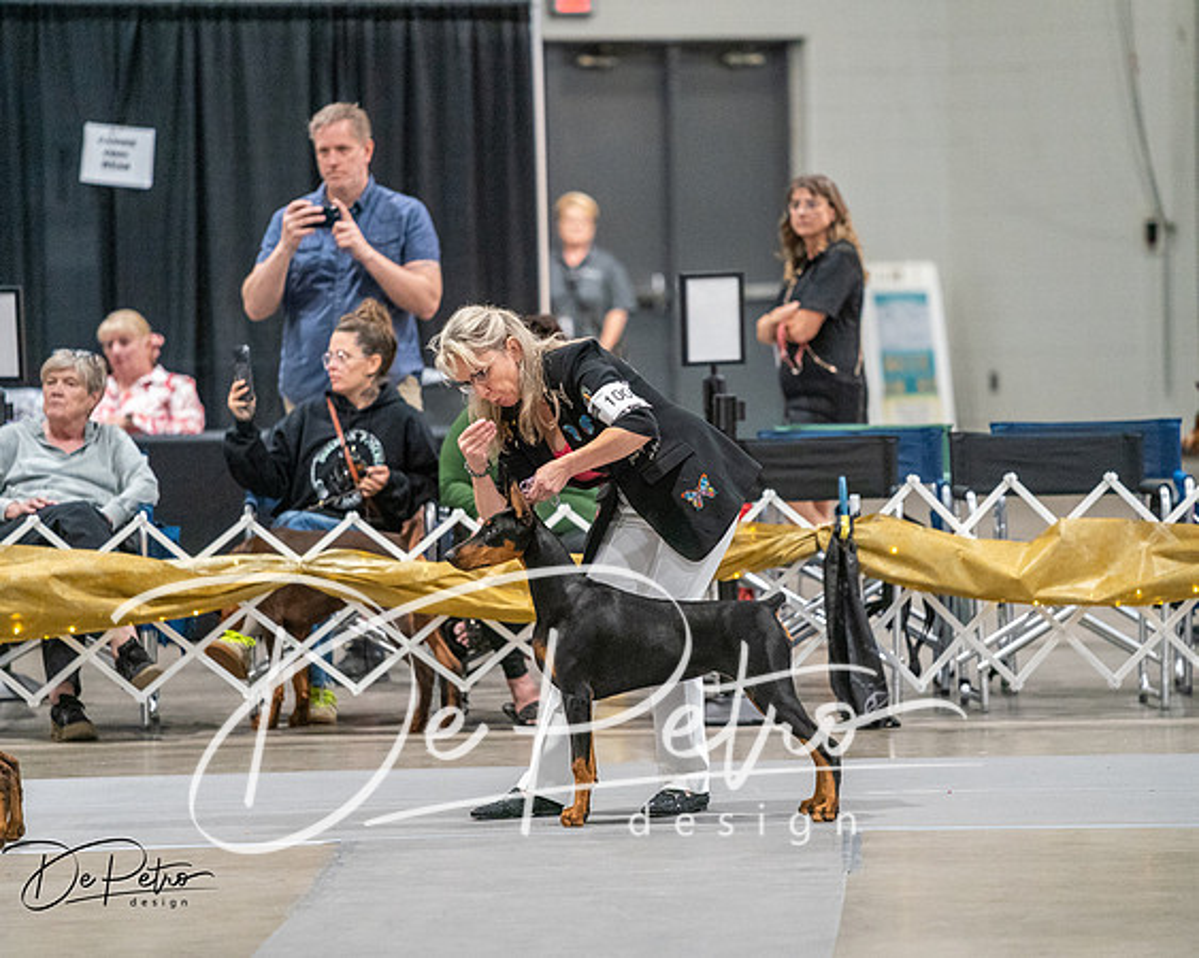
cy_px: 479
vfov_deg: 6.6
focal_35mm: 233
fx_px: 8276
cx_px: 578
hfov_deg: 8.3
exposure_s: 1/250
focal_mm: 200
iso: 6400
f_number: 2.8
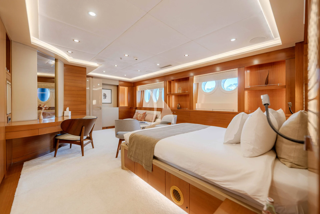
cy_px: 107
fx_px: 124
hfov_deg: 104.3
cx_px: 160
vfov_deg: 81.2
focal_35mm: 14
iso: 800
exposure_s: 1/1000
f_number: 2.5
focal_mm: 14
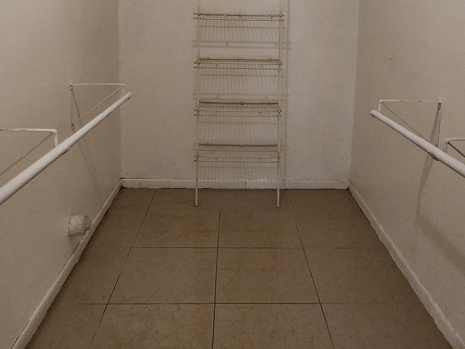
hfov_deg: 58.3
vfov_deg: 43.6
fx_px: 416
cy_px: 76
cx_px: 237
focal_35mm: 31
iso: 160
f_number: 2.2
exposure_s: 1/60
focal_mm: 1.7
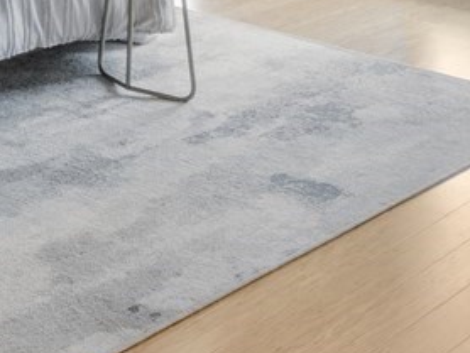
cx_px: 176
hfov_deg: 19.8
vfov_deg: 13.1
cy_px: -339
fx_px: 1345
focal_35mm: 99
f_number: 11
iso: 800
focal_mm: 14
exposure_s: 1/6
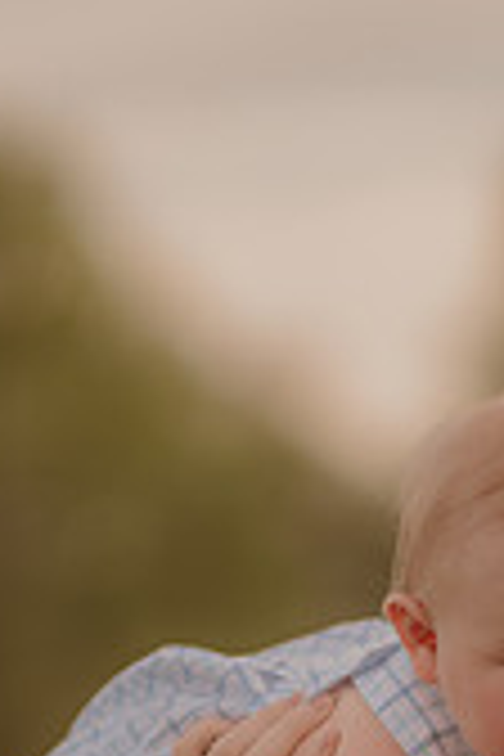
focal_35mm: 228
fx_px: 4788
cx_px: 428
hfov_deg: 6.0
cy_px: 968
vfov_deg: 8.9
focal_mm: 85
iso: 160
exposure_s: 1/800
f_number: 1.4
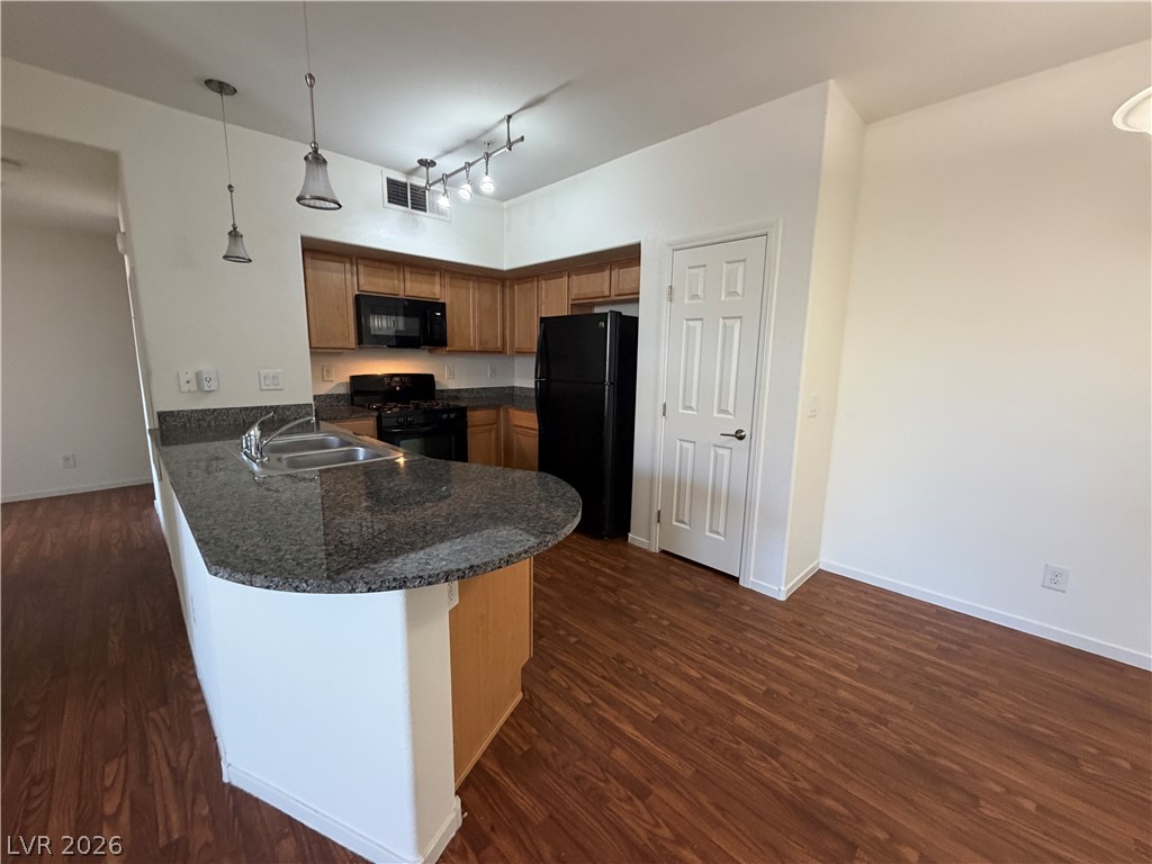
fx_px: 466
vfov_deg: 85.7
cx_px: 576
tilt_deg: -7.9
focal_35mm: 14
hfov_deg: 102.1
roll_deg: -1.2
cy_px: 432
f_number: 2.2
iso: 320
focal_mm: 2.22
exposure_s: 1/60
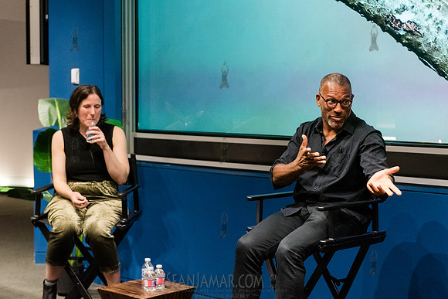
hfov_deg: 29.0
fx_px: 865
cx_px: 249
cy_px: 147
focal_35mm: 70
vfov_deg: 19.6
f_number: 3.5
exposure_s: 1/200
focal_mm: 62
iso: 6400
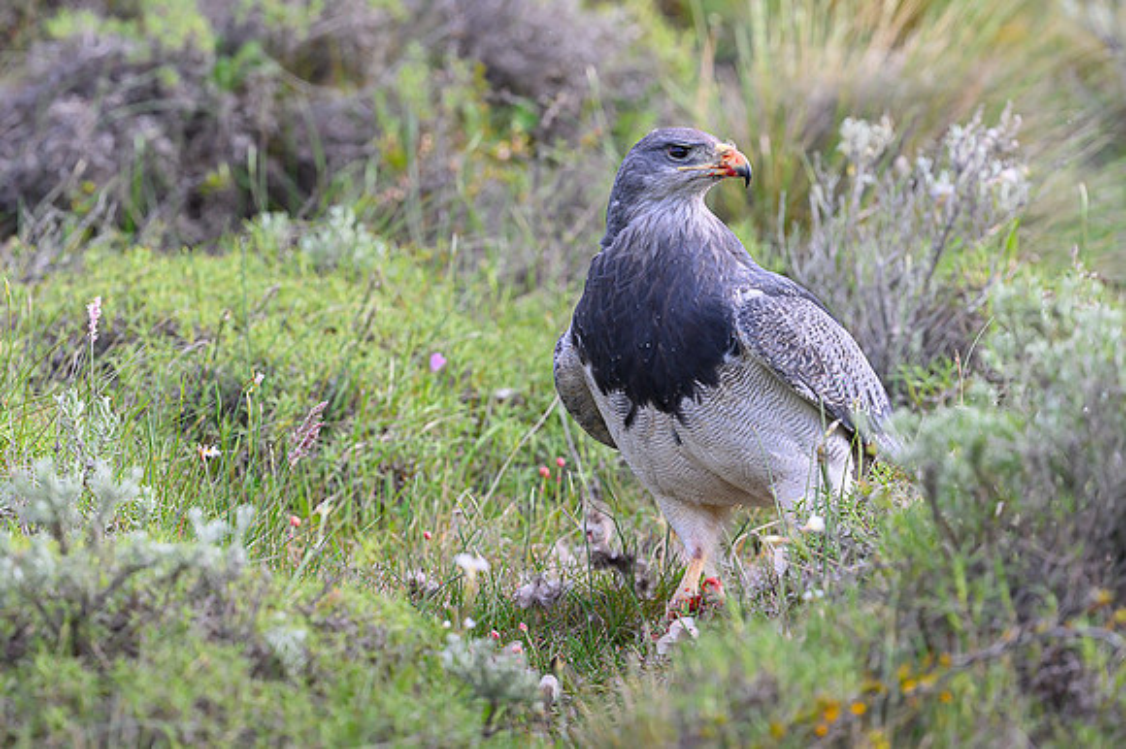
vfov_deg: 2.5
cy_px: 239
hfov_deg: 3.8
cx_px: 517
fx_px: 17044
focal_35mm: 545
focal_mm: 400
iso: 640
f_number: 4
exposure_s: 1/2000
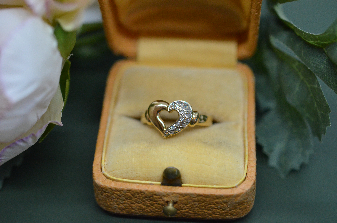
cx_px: 168
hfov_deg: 33.5
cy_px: 112
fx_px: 561
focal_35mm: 60
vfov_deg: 22.5
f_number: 4
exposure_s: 1/2500
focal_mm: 40
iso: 3200
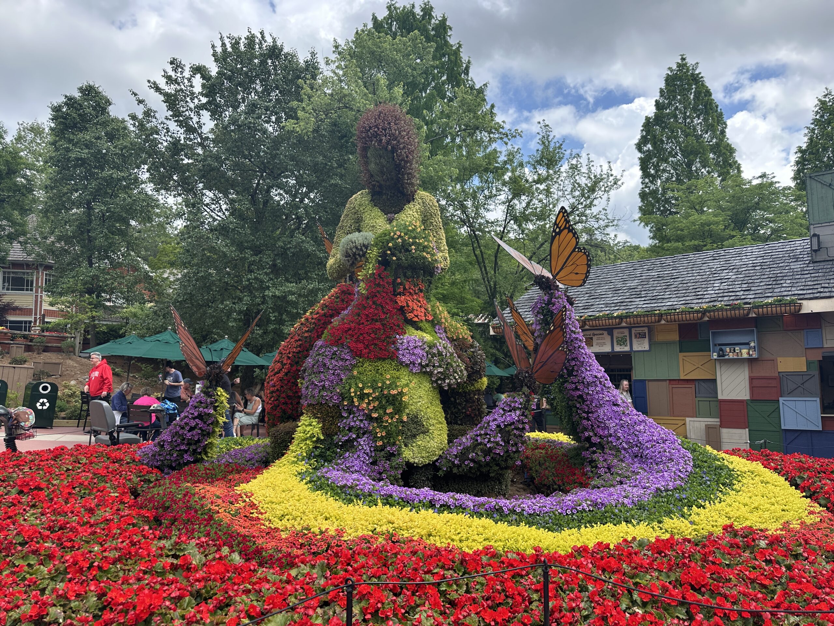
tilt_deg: +6.0
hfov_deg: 71.6
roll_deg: +1.1
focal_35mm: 24
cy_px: 313
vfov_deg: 56.8
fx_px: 578
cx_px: 417
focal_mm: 6.86
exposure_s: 1/2525
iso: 80
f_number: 1.78
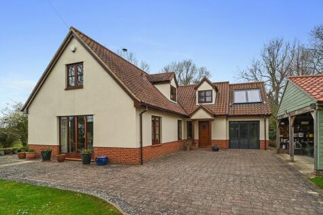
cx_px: 162
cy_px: 108
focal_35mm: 14
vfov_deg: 81.2
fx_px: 126
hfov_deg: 104.3
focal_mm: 14
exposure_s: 1/400
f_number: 8
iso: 400
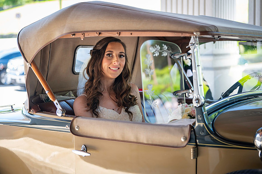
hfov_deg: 28.9
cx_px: 131
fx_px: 509
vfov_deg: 19.4
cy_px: 87
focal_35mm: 70
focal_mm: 70
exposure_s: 1/500
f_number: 3.5
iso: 1000
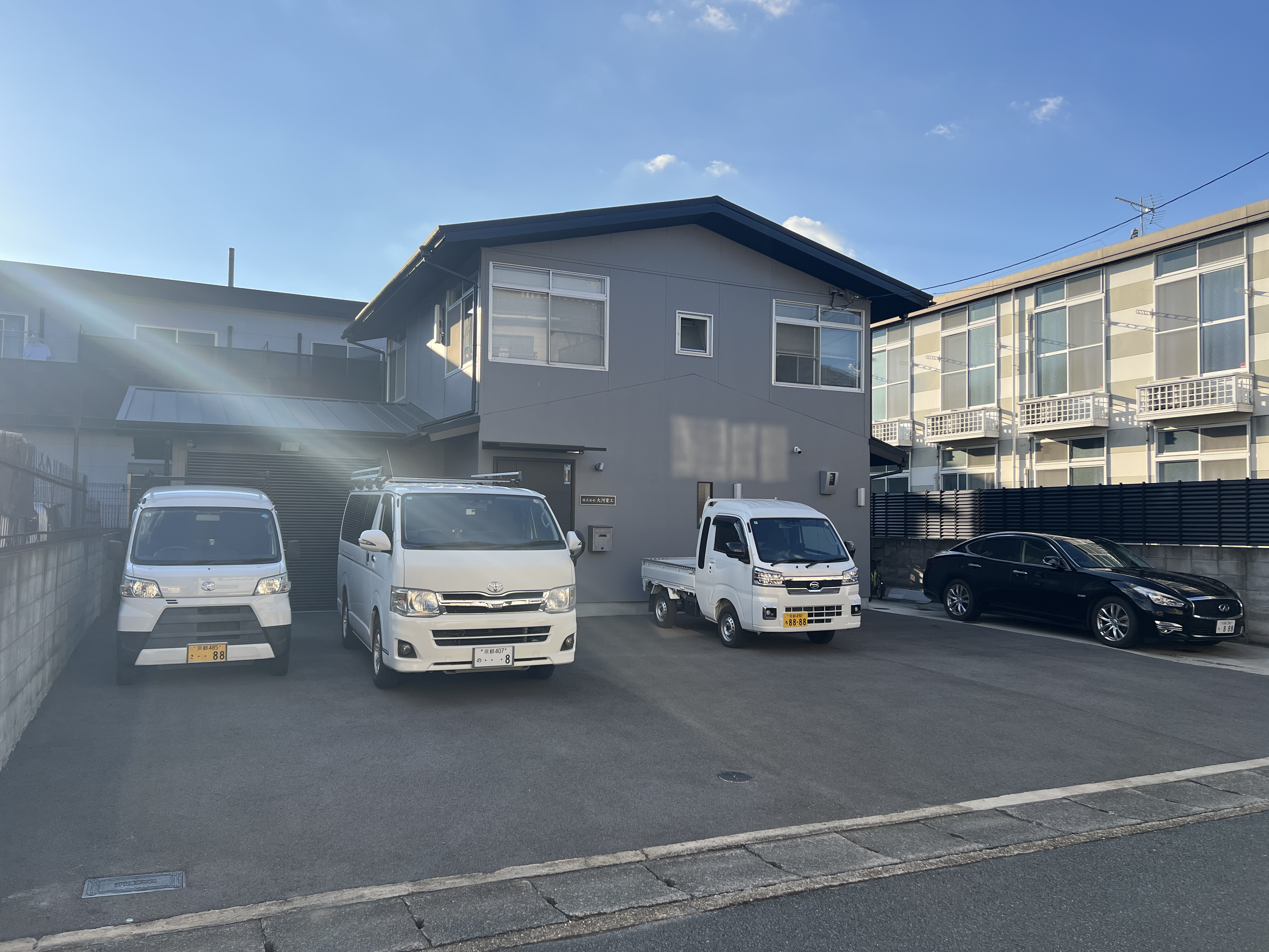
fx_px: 953
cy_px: 476
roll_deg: -0.9
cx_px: 634
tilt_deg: +2.9
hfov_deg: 67.3
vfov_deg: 53.1
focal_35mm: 26
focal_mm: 5.7
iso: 50
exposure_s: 1/2762
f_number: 1.5
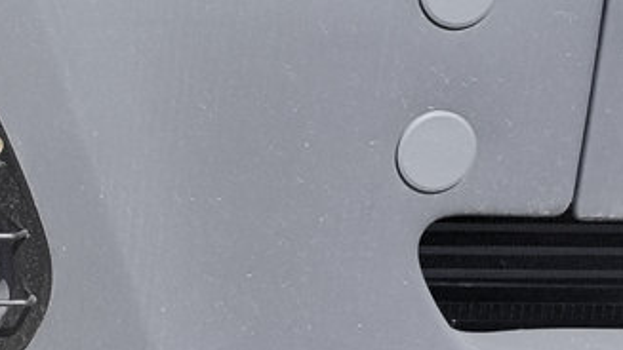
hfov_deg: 22.4
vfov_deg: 13.7
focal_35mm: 88
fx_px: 1454
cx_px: -114
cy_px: 160
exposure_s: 1/3846
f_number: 2
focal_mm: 5.75
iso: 50
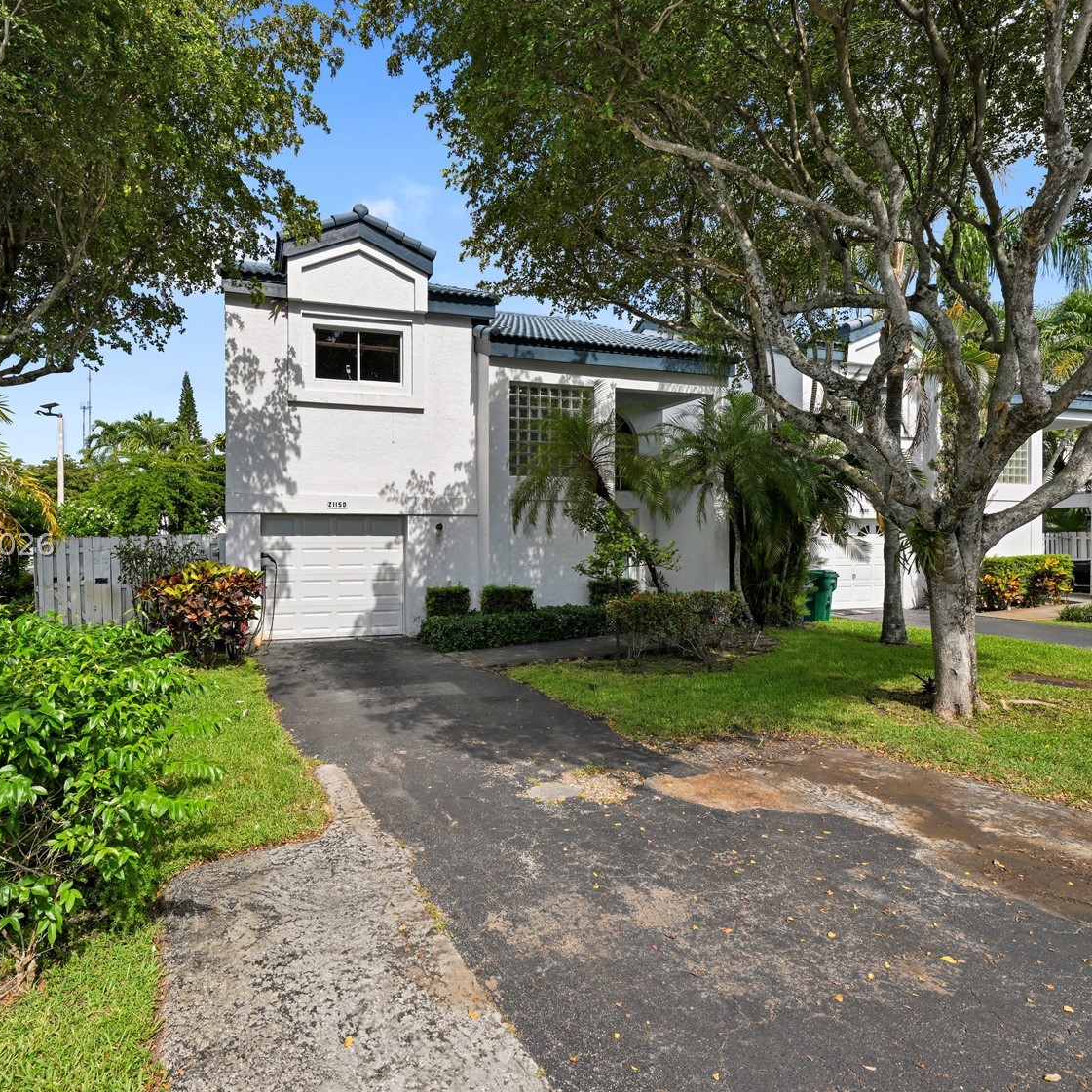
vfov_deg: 80.7
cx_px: 437
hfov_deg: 79.8
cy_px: 544
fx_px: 642
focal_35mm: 18
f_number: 9
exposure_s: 1/160
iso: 100
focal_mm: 14
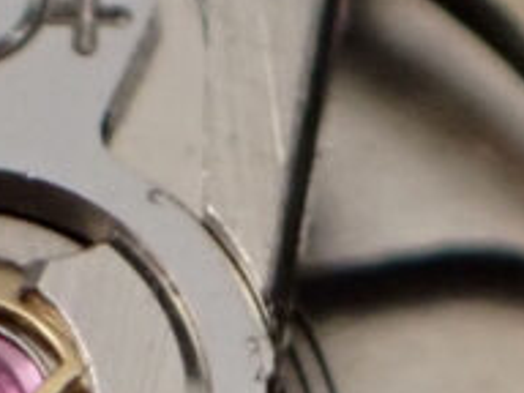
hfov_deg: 3.2
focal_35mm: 626
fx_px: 9476
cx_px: 791
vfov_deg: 2.4
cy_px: 952
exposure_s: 1/100
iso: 800
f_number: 4.9
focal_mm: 18
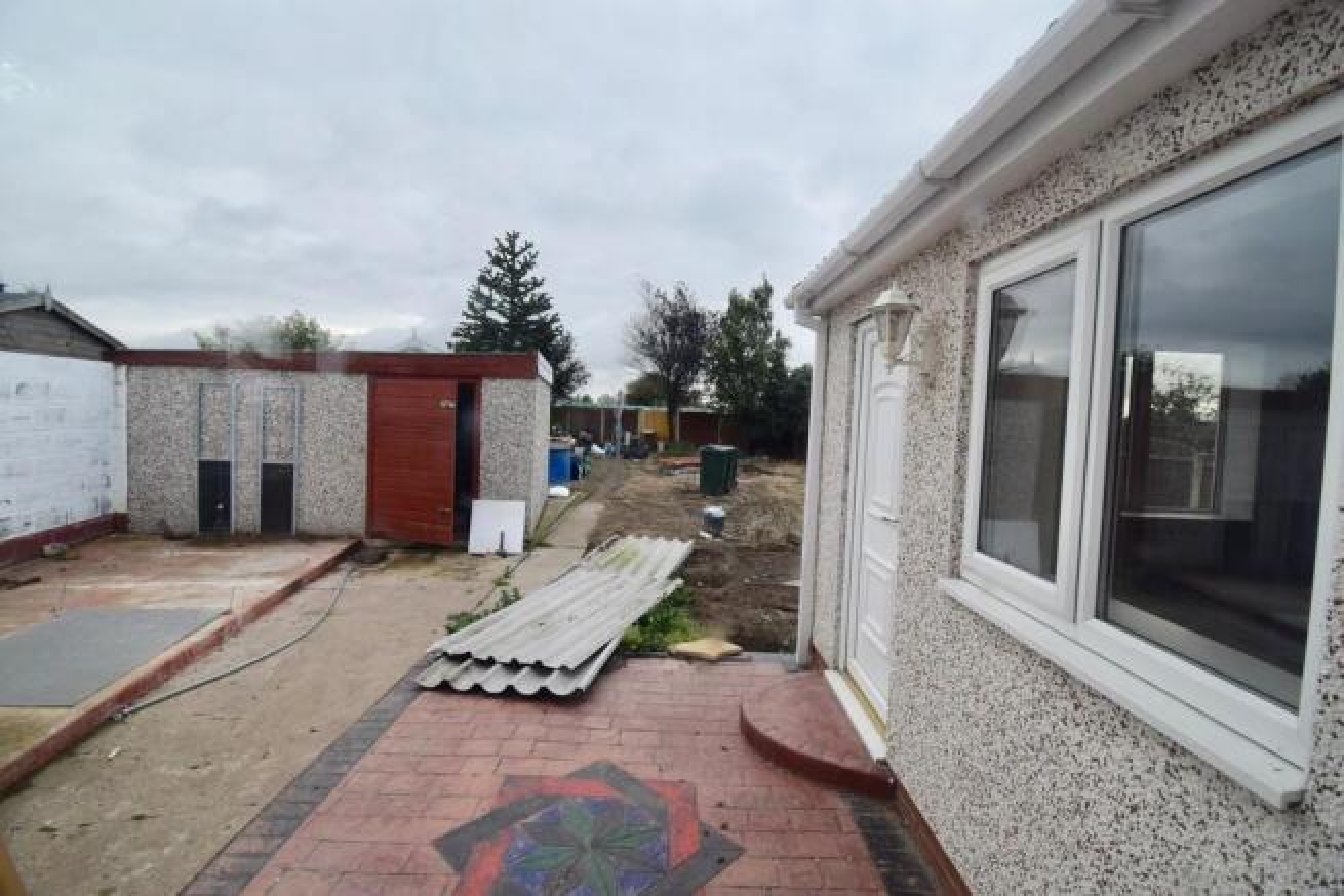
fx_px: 560
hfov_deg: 100.4
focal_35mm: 15
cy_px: 448
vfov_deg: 77.4
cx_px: 672
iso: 320
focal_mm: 10
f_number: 8
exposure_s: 1/250
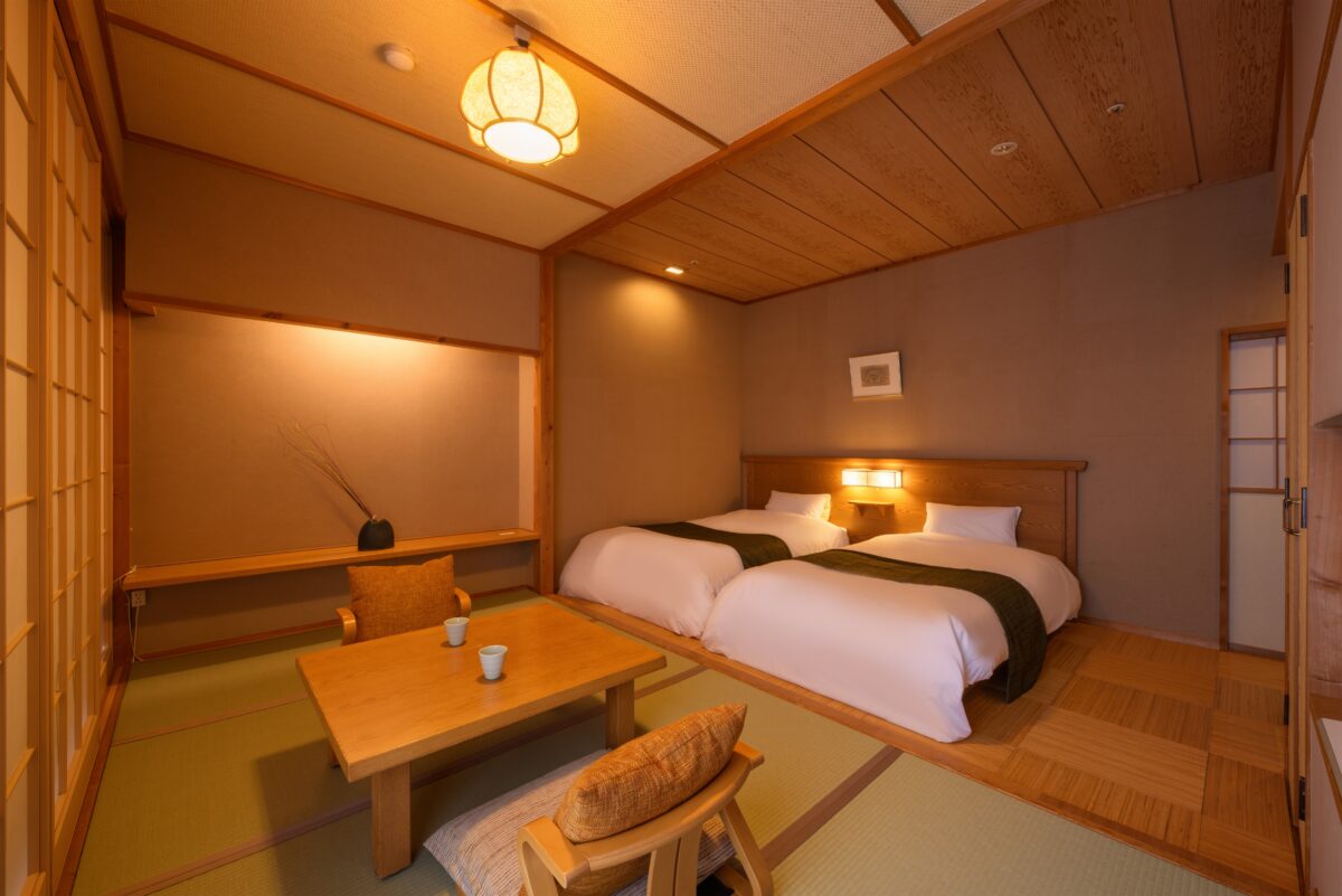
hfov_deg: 104.2
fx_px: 522
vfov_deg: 81.3
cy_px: 448
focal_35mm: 14
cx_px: 671
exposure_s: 10
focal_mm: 14
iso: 64
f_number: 13
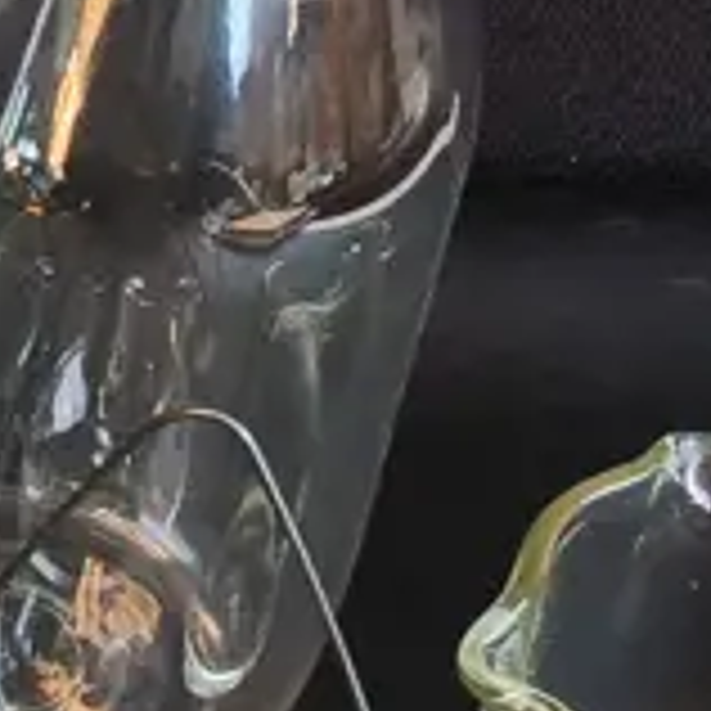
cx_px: -666
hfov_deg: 10.4
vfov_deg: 11.3
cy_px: 432
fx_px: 3602
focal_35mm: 155
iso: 100
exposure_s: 1/120
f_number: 2
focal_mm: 2.87
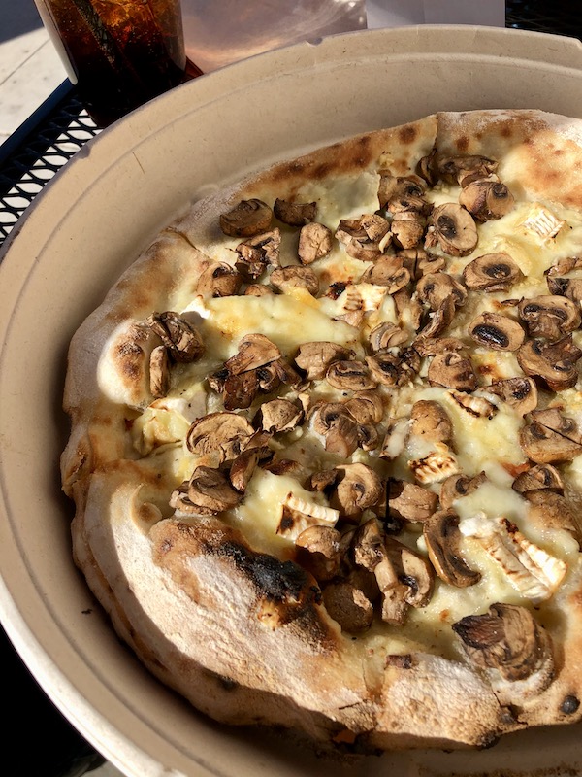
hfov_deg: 49.7
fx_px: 628
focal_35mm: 28
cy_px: 388
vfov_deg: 63.4
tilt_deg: -57.0
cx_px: 291
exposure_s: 1/2183
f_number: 1.8
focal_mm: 4
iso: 20
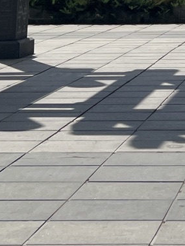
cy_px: -223
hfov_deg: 10.4
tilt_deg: +11.3
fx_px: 976
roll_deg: +0.4
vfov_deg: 12.8
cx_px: 302
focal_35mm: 137
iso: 50
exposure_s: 1/12658
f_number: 1.5
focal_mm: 5.7
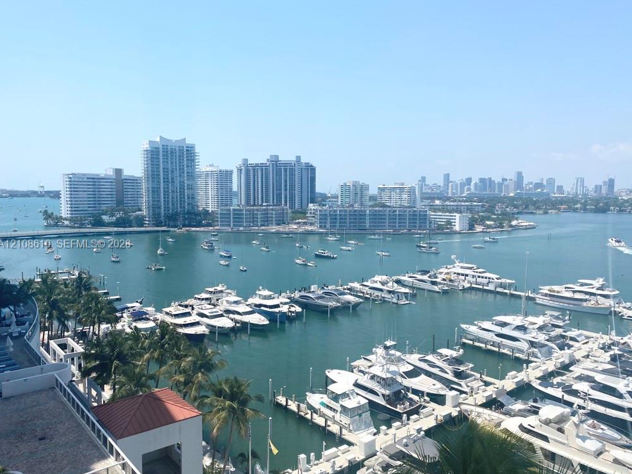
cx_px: 324
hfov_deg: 65.3
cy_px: 245
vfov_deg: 51.4
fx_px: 493
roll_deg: -0.5
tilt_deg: -5.8
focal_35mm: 27
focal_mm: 4.25
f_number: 1.8
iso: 32
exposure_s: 1/5025
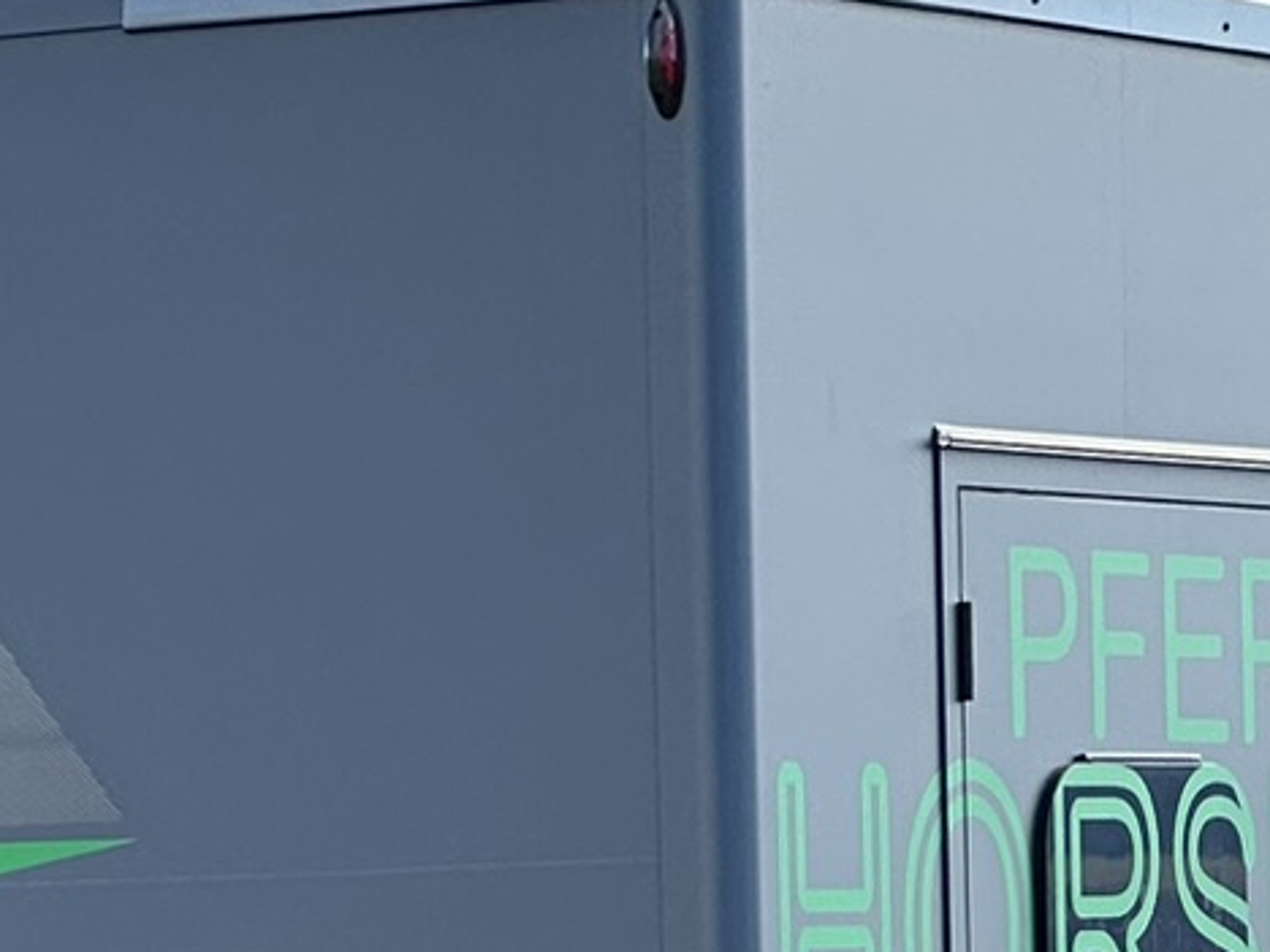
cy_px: 1684
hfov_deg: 5.8
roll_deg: +0.1
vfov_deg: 4.4
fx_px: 12364
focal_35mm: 337
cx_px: -896
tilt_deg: -4.2
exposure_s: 1/178
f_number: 2.8
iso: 32
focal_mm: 9
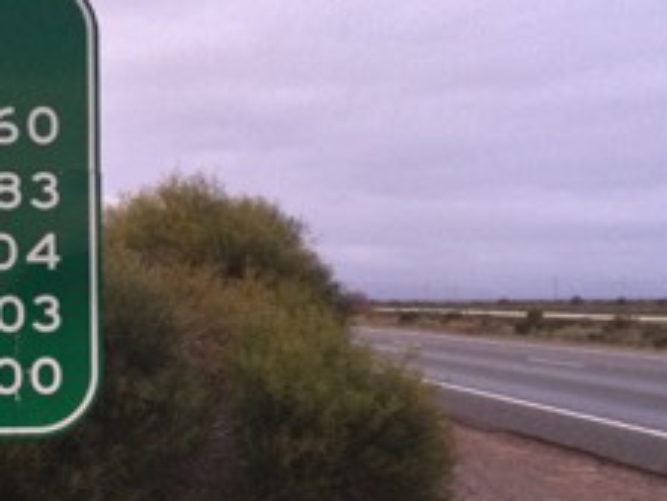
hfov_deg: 28.4
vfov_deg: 21.8
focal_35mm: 67
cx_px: 145
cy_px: 356
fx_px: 1292
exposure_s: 1/20
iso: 250
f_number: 2.2
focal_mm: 4.15
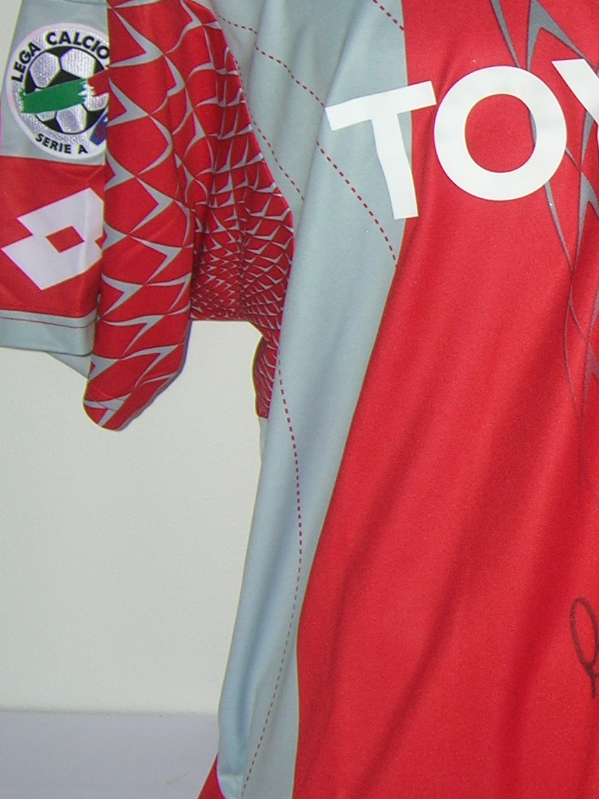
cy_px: 301
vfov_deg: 25.3
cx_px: 612
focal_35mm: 77
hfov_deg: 18.6
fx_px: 1778
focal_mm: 5.7
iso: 50
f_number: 2.9
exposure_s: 1/60.1
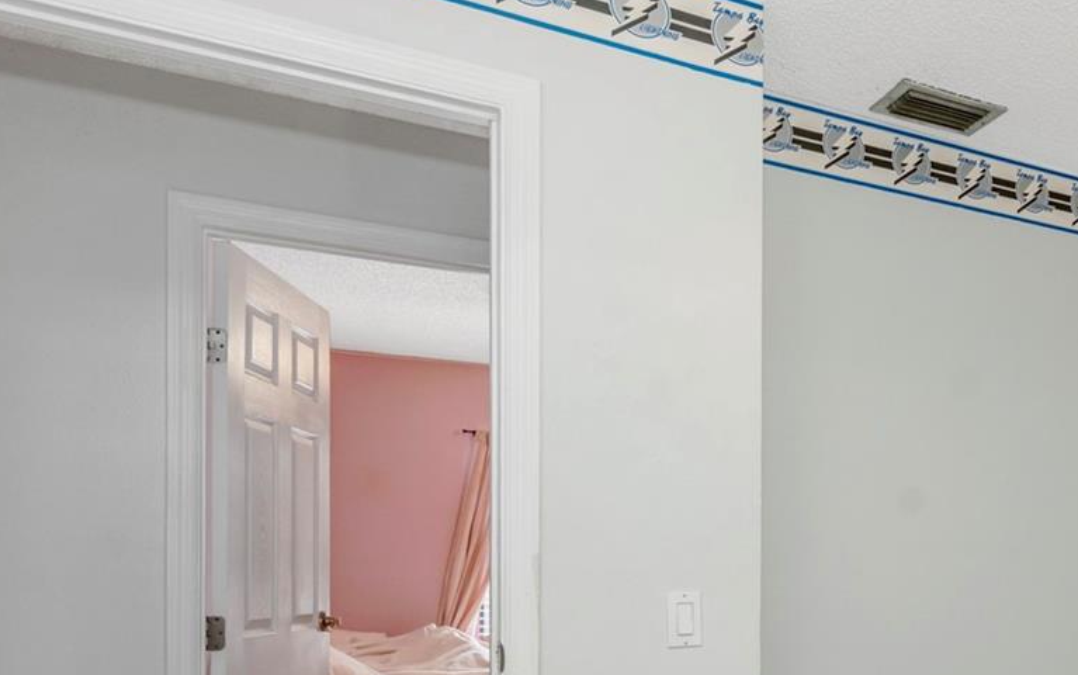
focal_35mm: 34
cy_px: 582
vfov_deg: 35.5
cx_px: 1020
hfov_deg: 48.9
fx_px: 999
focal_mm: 16
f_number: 6.7
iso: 1000
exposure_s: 1/60
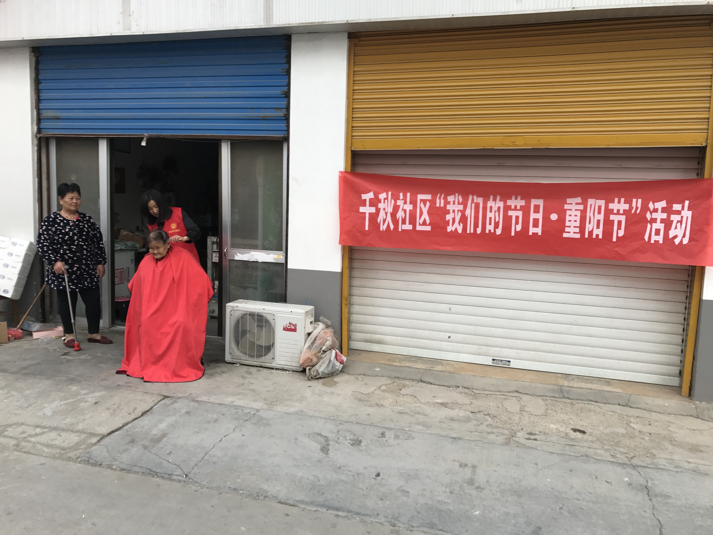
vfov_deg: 49.7
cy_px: 268
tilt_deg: -2.1
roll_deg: -1.9
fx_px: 577
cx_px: 356
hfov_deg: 63.4
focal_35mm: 28
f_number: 1.8
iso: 20
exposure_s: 1/251
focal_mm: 3.99
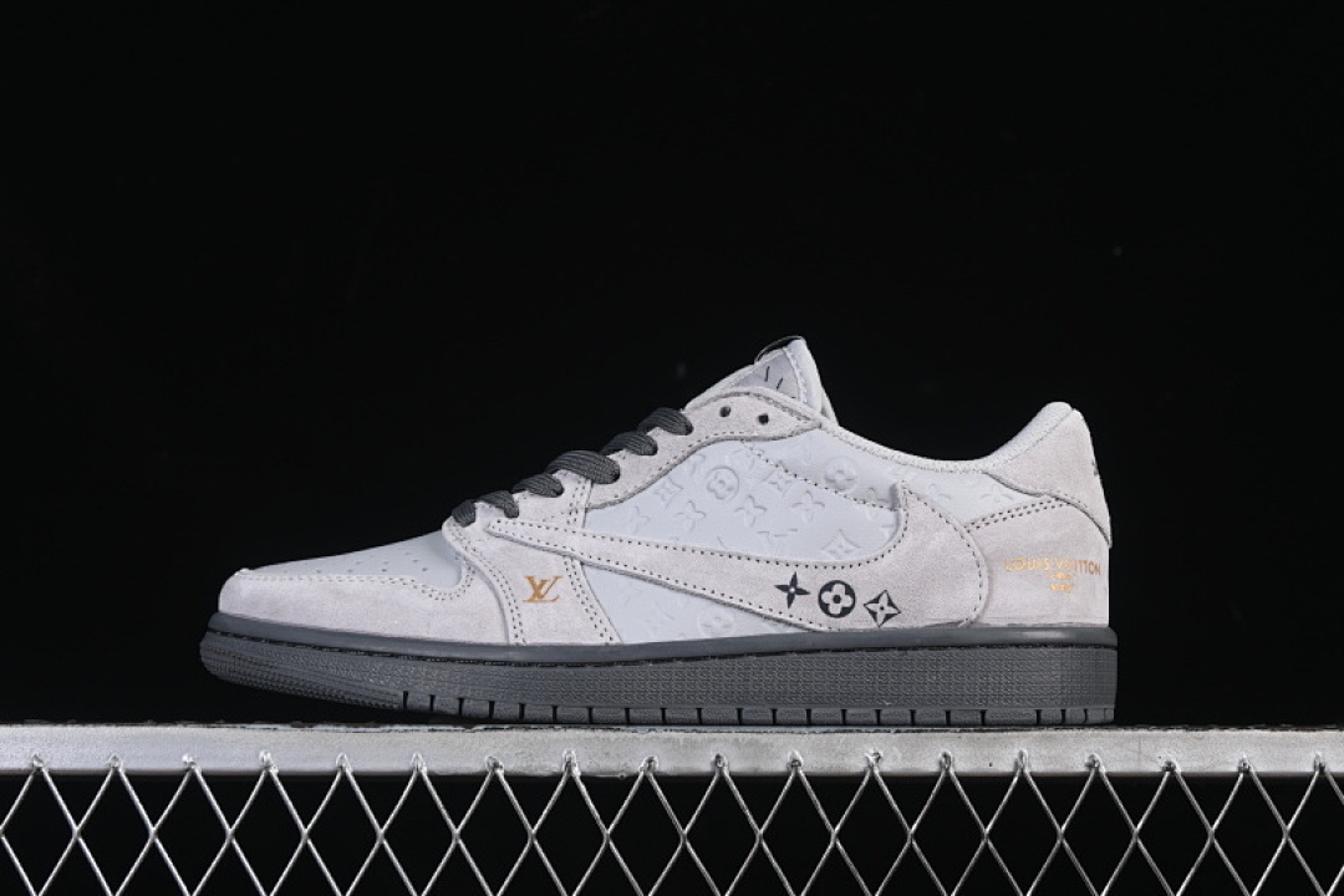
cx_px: 672
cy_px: 448
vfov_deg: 18.2
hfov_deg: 27.0
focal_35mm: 75
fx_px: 2800
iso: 160
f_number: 8
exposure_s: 1/60
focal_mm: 50
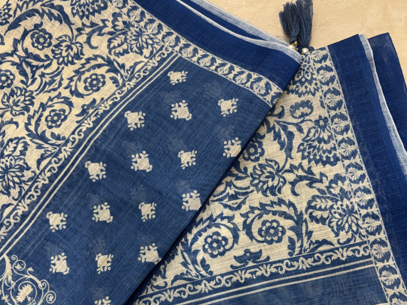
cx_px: 205
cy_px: 198
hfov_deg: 52.6
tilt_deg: -76.9
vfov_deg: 40.3
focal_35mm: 35
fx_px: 411
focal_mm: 5.96
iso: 80
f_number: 1.6
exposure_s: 1/50
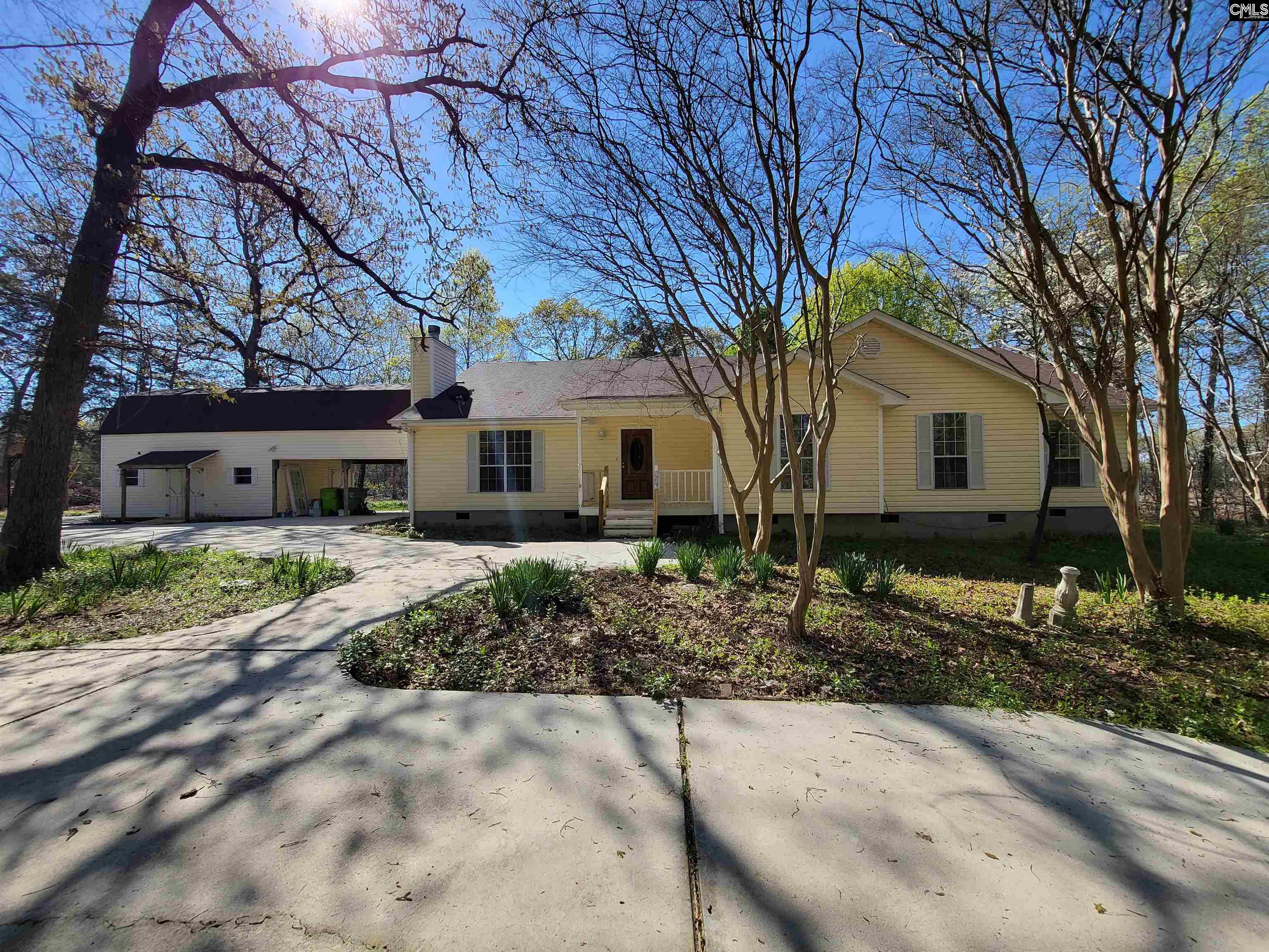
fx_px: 477
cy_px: 476
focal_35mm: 13
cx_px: 634
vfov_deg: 89.9
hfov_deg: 106.2
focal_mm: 1.74
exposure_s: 1/836
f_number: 2.2
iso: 32
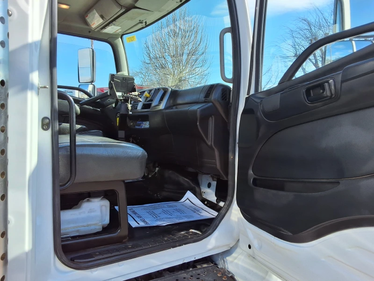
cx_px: 187
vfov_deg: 49.7
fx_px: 303
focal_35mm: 28
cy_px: 140
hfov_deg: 63.4
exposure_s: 1/705
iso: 32
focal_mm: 2.91
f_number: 1.9
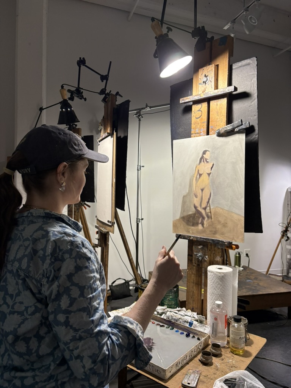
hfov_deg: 53.1
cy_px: 194
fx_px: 291
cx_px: 146
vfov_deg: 67.3
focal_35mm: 26
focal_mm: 5.96
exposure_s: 1/60
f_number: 1.6
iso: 125
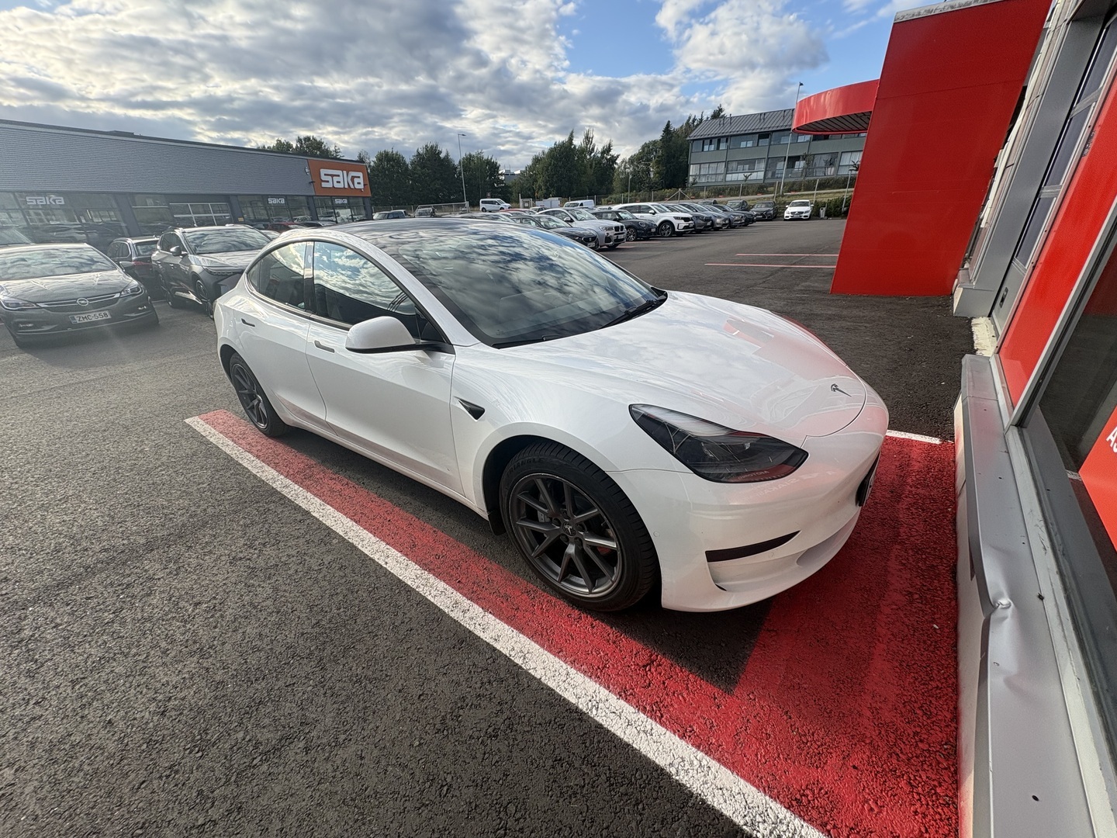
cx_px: 558
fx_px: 452
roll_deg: +3.2
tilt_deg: -24.5
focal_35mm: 14
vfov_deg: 85.7
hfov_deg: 102.1
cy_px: 419
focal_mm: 2.22
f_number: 2.2
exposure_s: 1/1048
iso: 50
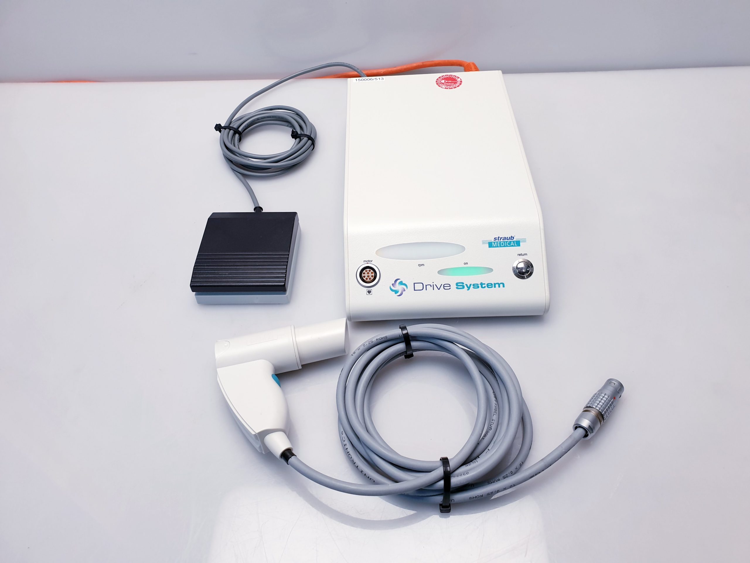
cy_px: 282
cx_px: 375
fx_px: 563
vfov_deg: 53.1
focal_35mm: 26
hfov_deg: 67.3
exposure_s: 1/100
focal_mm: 4.3
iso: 80
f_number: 2.4
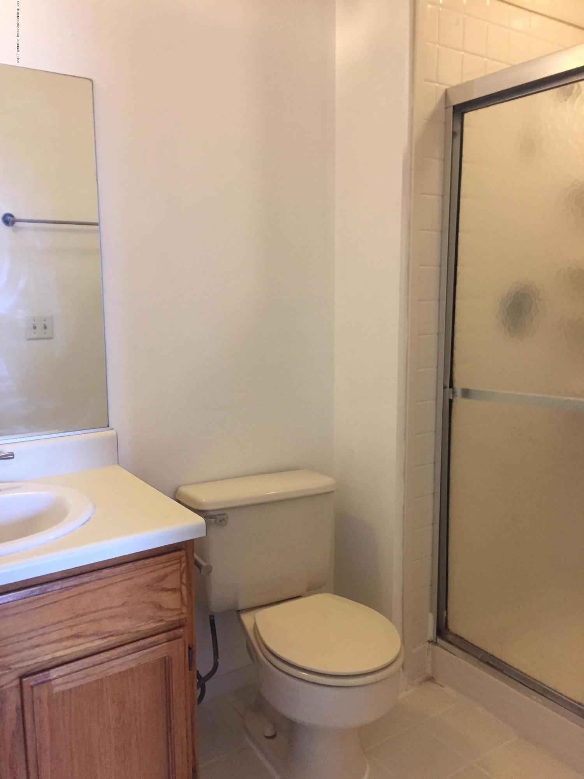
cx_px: 292
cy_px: 390
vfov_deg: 61.7
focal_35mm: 29
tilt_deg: -8.7
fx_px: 652
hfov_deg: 48.2
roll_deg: -0.1
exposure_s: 1/30
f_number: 2.2
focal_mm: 4.15
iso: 160
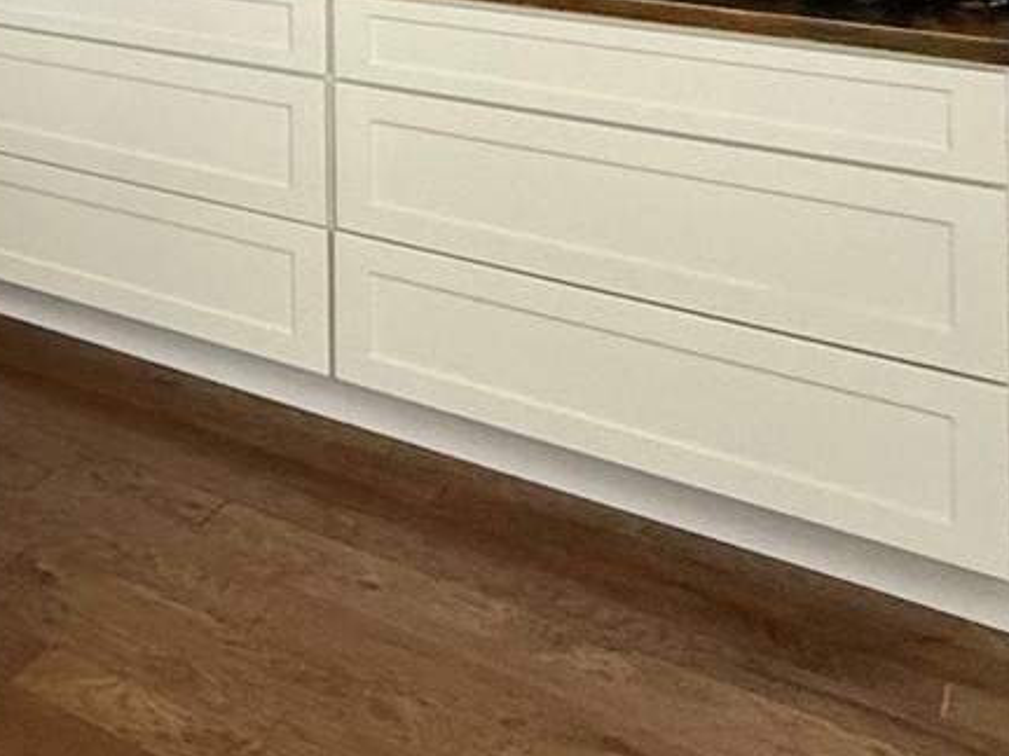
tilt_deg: +0.6
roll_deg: -0.2
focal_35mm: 52
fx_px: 1515
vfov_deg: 23.6
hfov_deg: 25.8
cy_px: -307
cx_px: -557
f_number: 2.2
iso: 320
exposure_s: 1/99
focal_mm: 2.22
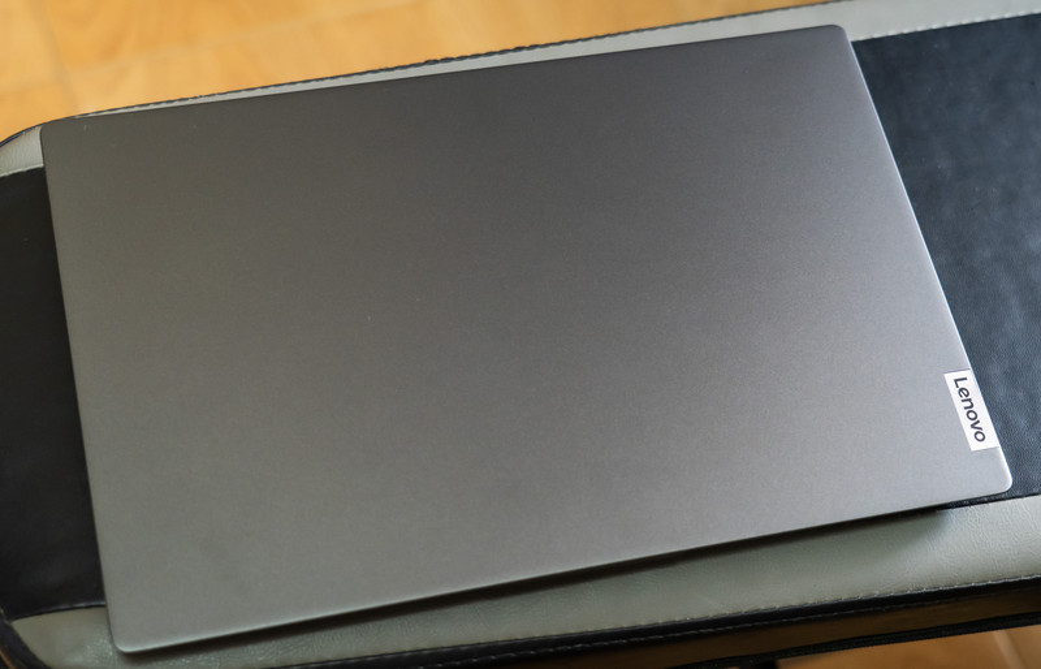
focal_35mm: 65
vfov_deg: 20.3
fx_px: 1865
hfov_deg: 31.2
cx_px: 556
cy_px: 323
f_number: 4
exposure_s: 1/50
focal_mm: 49
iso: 2000
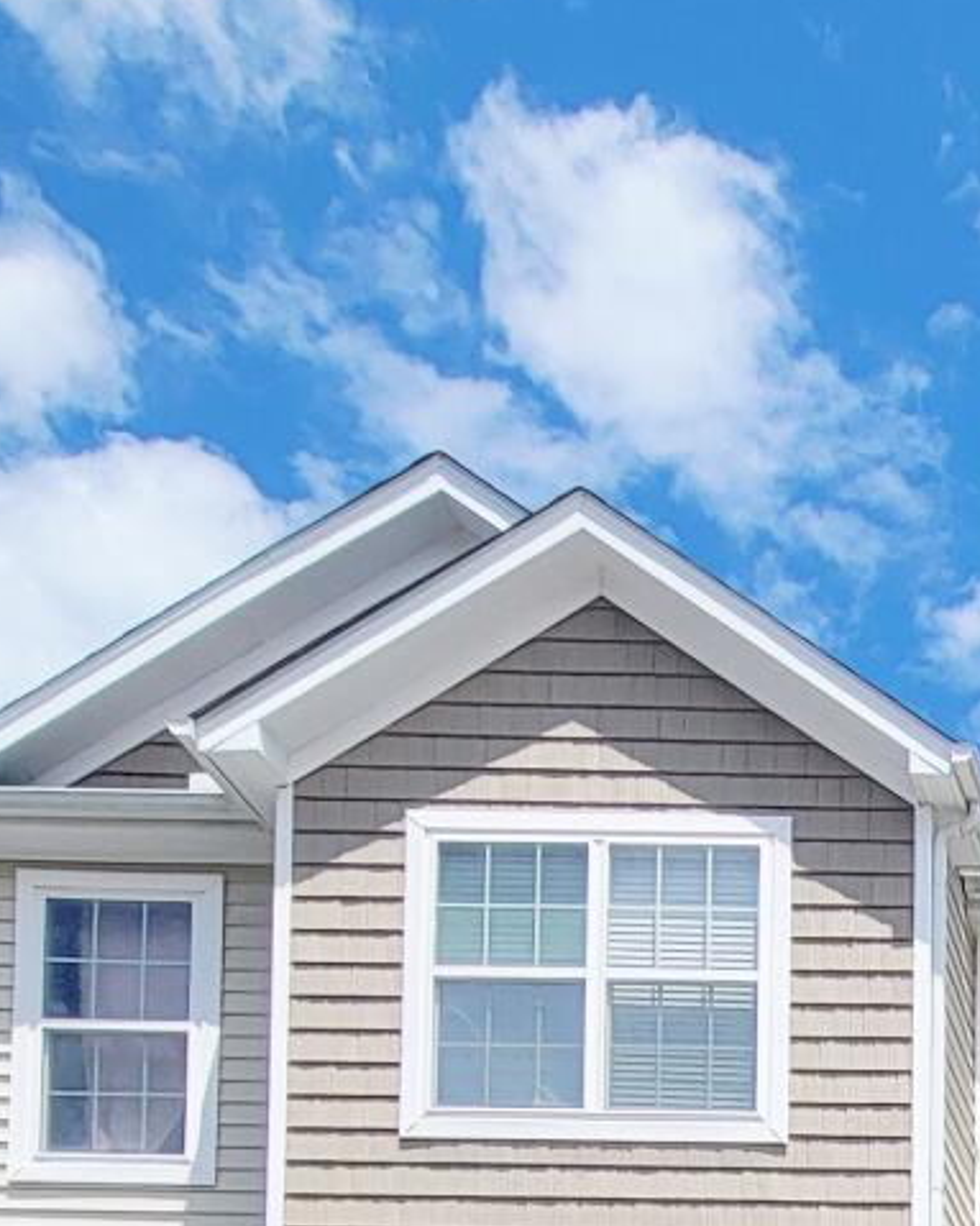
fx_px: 1922
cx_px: 1469
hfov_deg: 23.1
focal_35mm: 53
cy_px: 2071
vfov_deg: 23.4
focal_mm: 2.2
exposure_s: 1/2000
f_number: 2.2
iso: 50
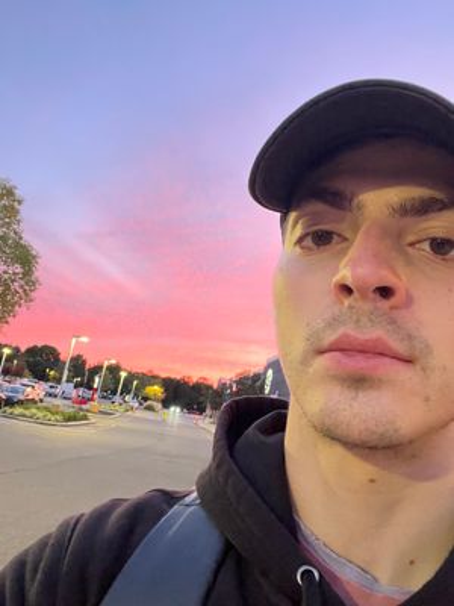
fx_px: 525
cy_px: 303
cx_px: 227
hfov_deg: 46.8
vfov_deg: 60.0
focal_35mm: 30
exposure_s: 1/30
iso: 500
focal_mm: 2.71
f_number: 2.2
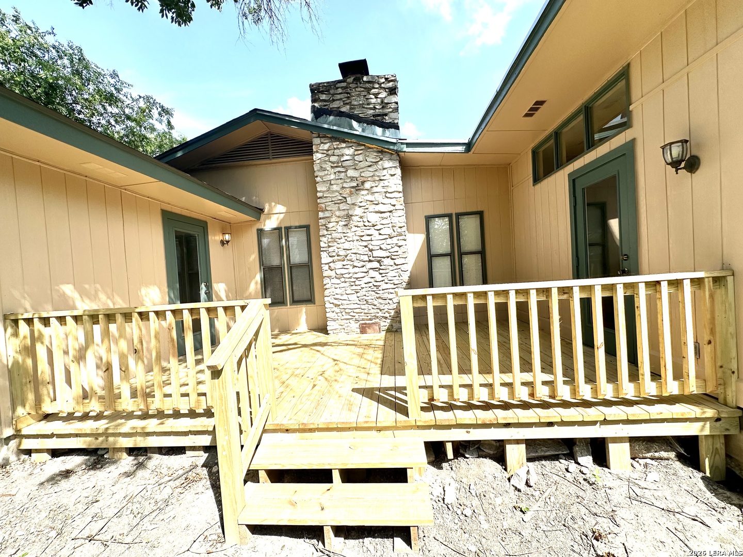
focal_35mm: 14
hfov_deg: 102.1
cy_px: 278
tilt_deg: -1.3
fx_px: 300
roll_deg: +4.0
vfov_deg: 85.7
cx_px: 372
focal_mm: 2.22
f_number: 2.2
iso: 40
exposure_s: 1/1171
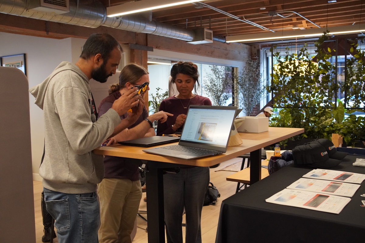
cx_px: 182
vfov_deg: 38.4
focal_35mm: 34
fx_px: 350
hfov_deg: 55.1
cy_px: 122
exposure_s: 1/160
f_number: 4
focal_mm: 23
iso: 3200
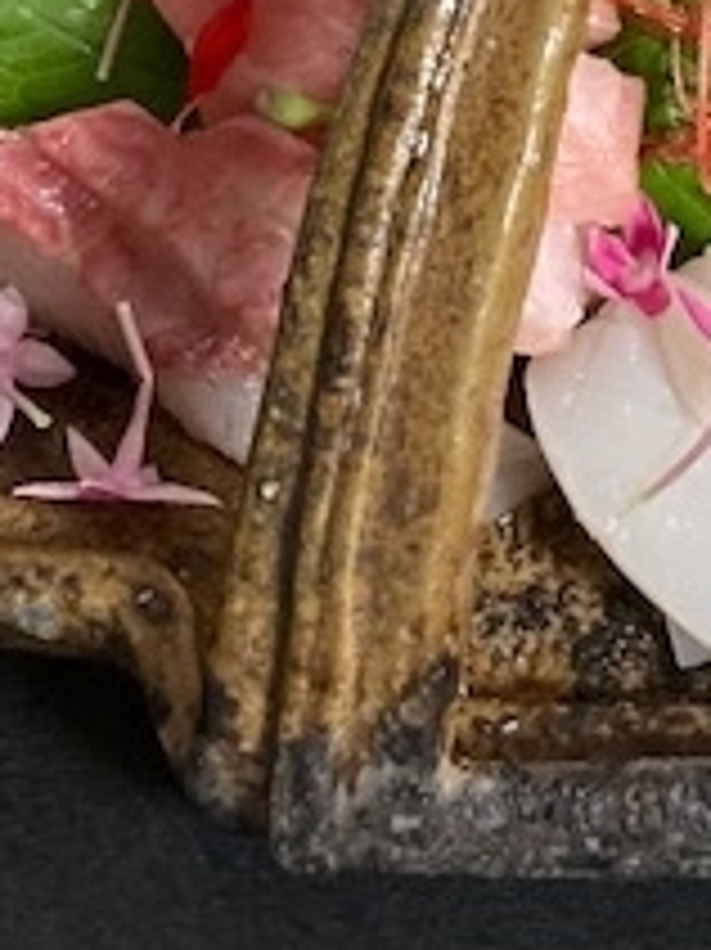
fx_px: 2330
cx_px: 594
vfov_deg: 20.6
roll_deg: +0.6
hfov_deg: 17.2
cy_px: -356
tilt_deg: -39.4
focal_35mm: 85
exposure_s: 1/43
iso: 320
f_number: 1.8
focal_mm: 3.99
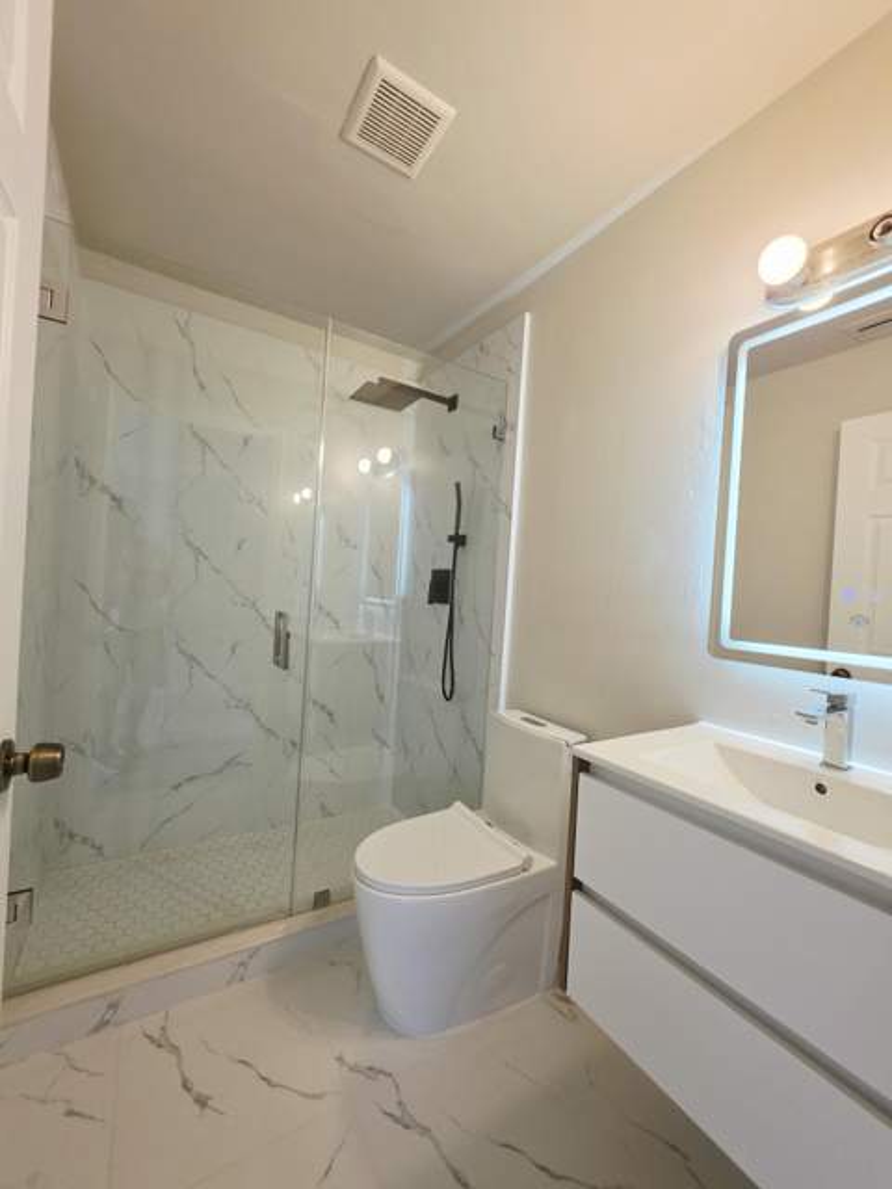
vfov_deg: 106.2
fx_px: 447
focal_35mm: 13
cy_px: 594
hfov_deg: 89.9
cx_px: 446
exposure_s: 1/120
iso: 160
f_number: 1.9
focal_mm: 2.2
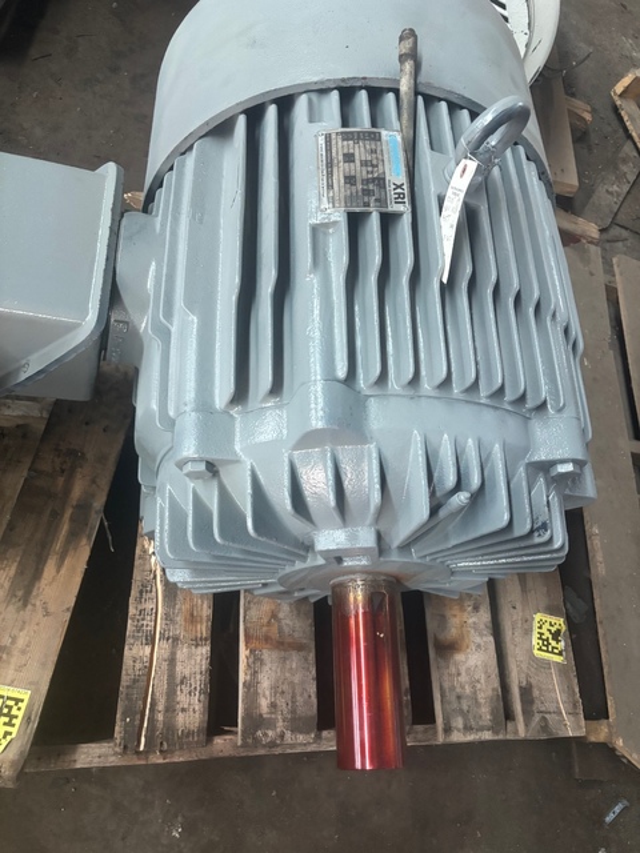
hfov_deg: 53.1
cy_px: 426
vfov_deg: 67.3
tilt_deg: -57.5
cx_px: 320
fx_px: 641
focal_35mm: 26
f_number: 1.6
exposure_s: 1/60
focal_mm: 5.96
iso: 320
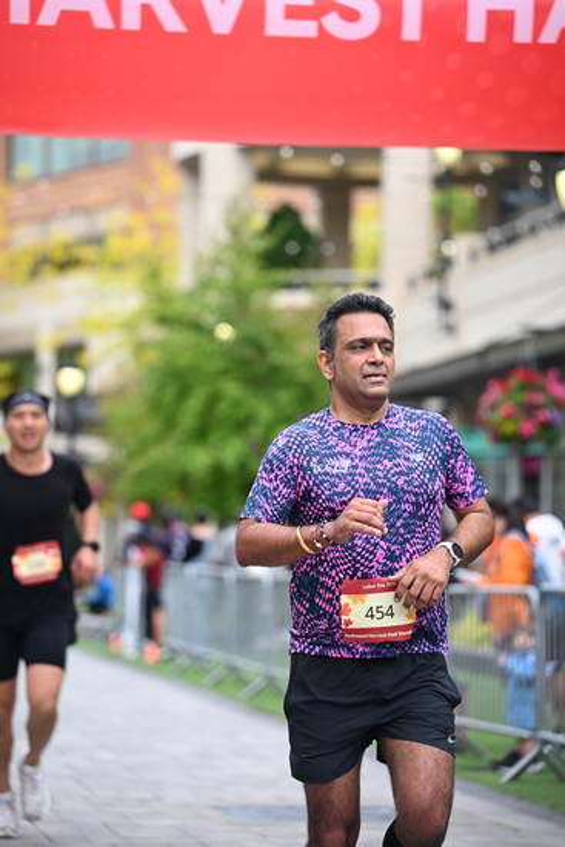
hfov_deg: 11.4
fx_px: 2823
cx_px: 282
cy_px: 424
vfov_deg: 17.1
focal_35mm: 120
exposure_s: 1/1600
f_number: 2.8
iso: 640
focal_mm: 120
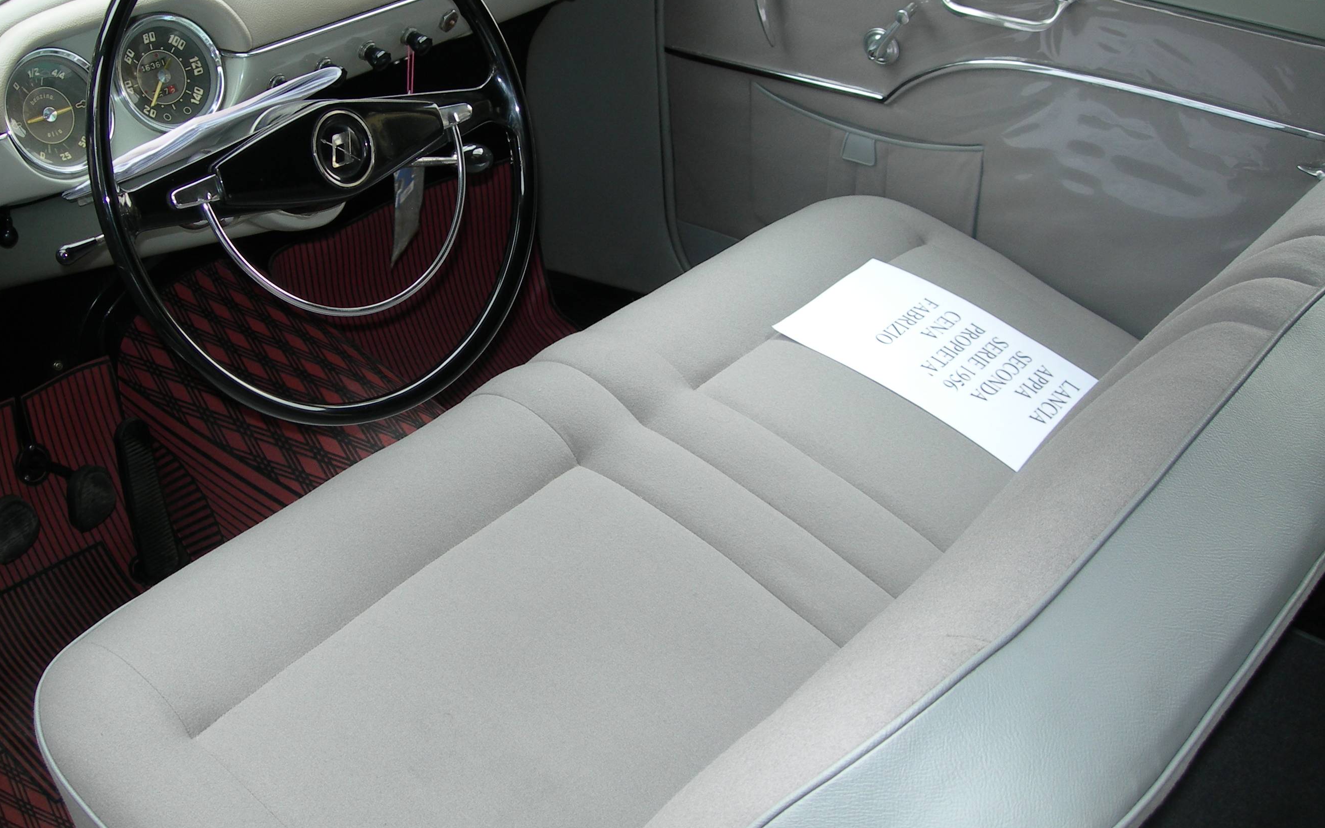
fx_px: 1697
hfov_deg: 42.5
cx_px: 553
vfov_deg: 27.3
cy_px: 318
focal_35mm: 47
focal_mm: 7.8
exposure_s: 1/43.7
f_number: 2.8
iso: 50
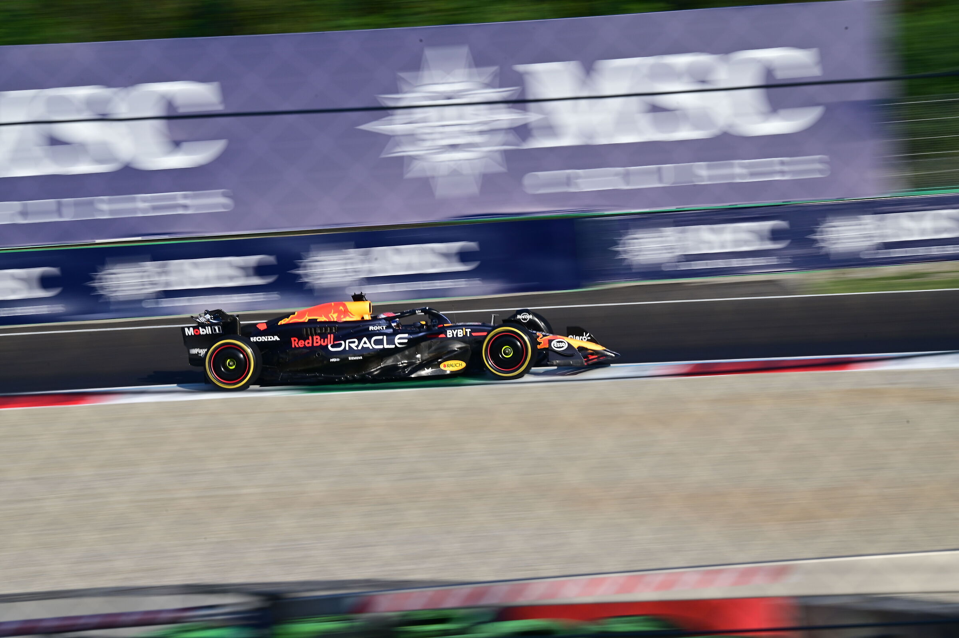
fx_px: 6123
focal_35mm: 230
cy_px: 319
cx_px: 480
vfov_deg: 6.0
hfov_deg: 9.0
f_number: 22
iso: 200
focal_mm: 230
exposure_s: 1/100
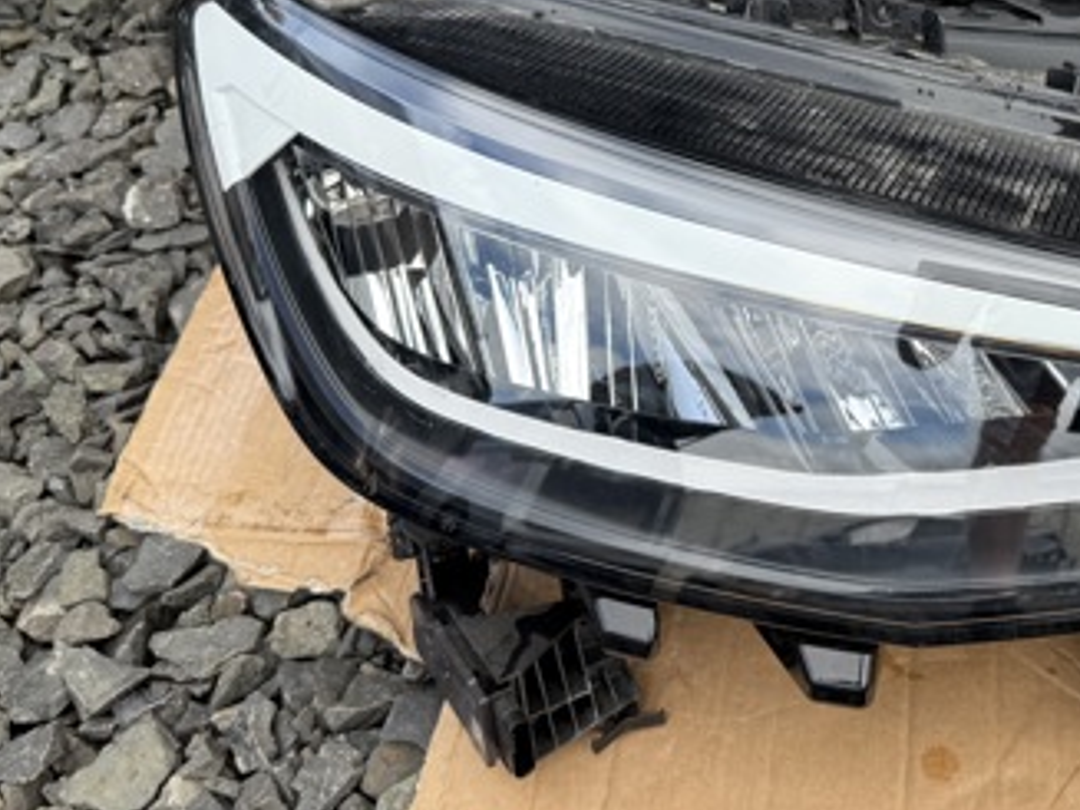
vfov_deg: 30.5
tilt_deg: -47.2
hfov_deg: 39.1
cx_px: 839
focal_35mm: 47
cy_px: 231
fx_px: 1466
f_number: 1.78
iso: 80
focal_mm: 6.76
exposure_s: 1/920
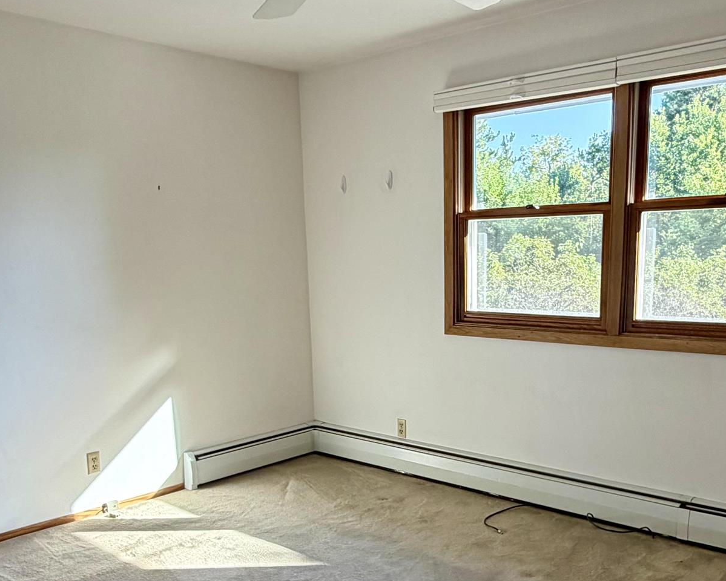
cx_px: 404
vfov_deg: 41.5
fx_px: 752
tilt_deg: -11.5
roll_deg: +1.1
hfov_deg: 51.4
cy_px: 401
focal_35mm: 35
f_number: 2.2
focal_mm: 2.22
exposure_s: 1/121
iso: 125
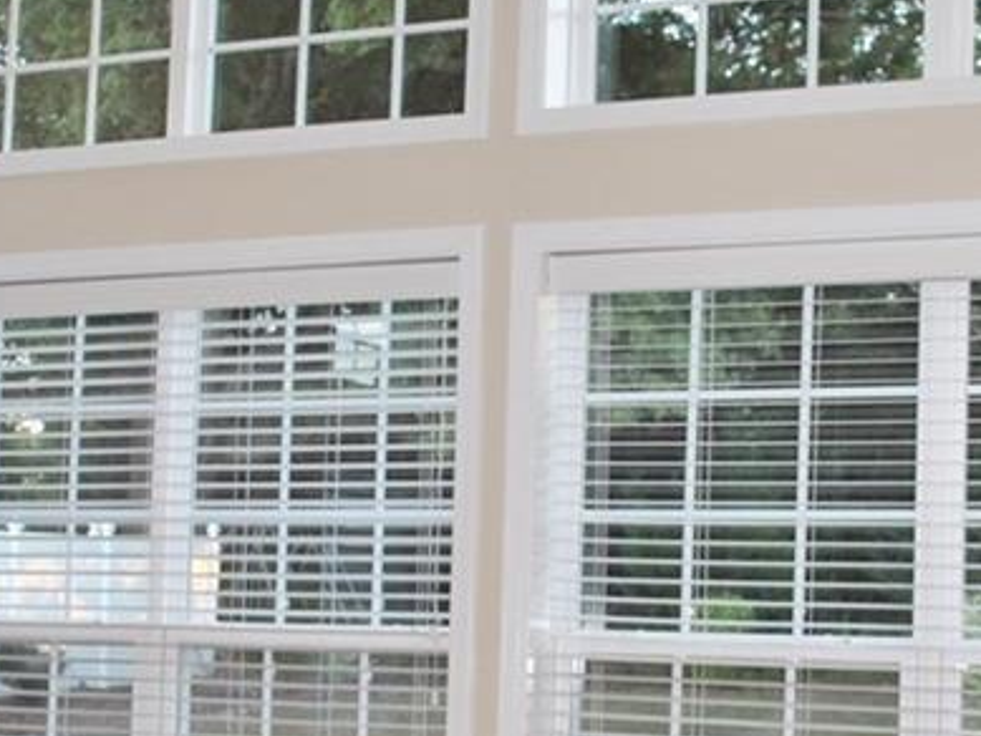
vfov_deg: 19.3
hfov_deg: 25.6
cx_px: 610
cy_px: 547
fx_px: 2154
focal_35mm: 76
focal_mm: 20
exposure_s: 1/60
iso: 200
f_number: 3.8
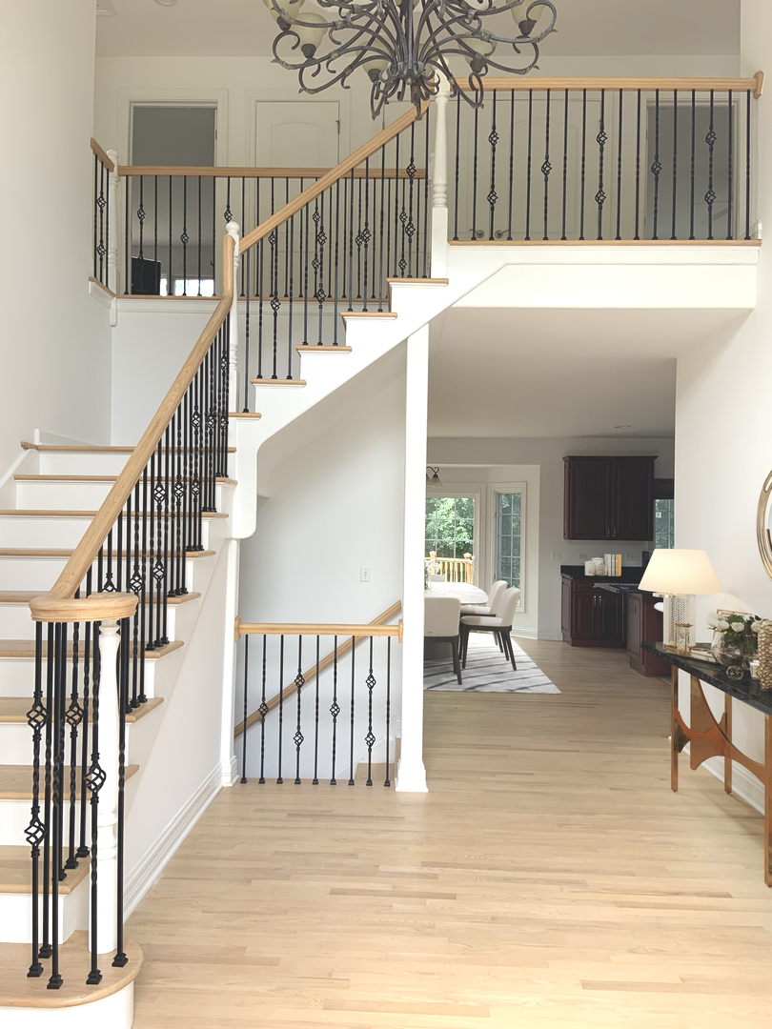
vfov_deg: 67.3
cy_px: 514
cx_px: 386
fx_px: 773
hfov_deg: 53.1
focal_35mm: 26
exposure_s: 1/121
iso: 40
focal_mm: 4.25
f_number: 1.8
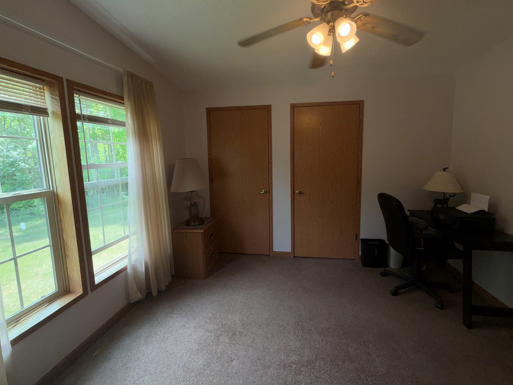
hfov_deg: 98.1
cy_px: 181
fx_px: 222
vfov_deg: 81.7
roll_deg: +1.7
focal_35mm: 15
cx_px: 267
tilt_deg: -6.3
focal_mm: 2.22
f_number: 2.2
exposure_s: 1/121
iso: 20
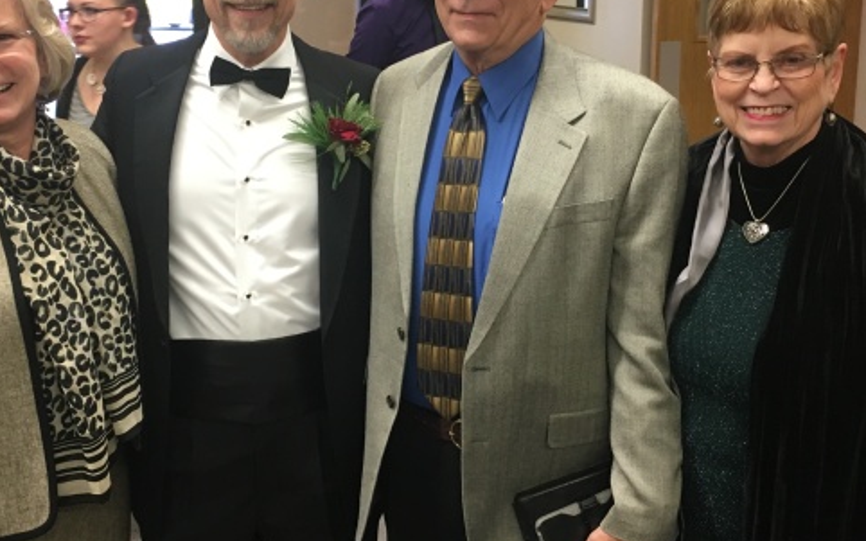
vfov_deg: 25.3
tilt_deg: -10.5
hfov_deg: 39.5
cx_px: 392
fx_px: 1203
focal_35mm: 51
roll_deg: +2.4
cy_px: 210
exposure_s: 1/30
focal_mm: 4.15
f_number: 2.2
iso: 100
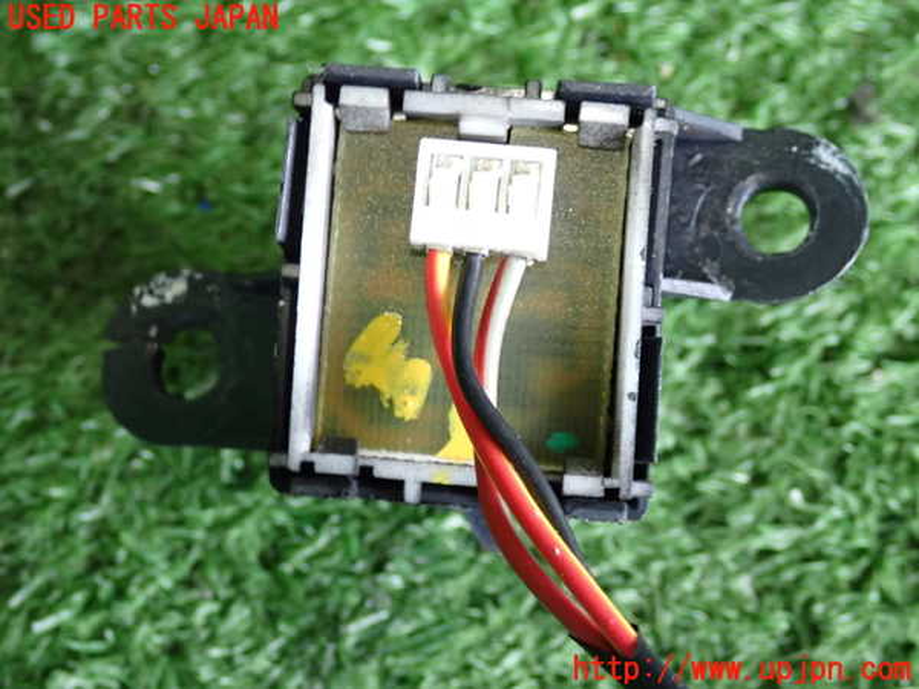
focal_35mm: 82
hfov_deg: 23.8
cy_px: 344
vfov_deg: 18.0
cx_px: 460
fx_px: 2177
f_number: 4.3
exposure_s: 1/25
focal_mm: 14.62
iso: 800
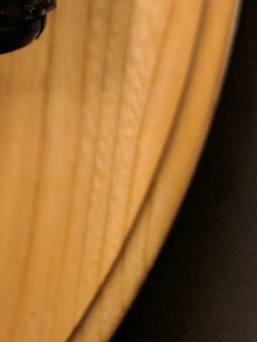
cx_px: -199
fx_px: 1119
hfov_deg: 12.1
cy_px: -378
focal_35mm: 113
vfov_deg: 14.1
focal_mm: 4.67
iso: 411
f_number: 2
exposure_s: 1/60
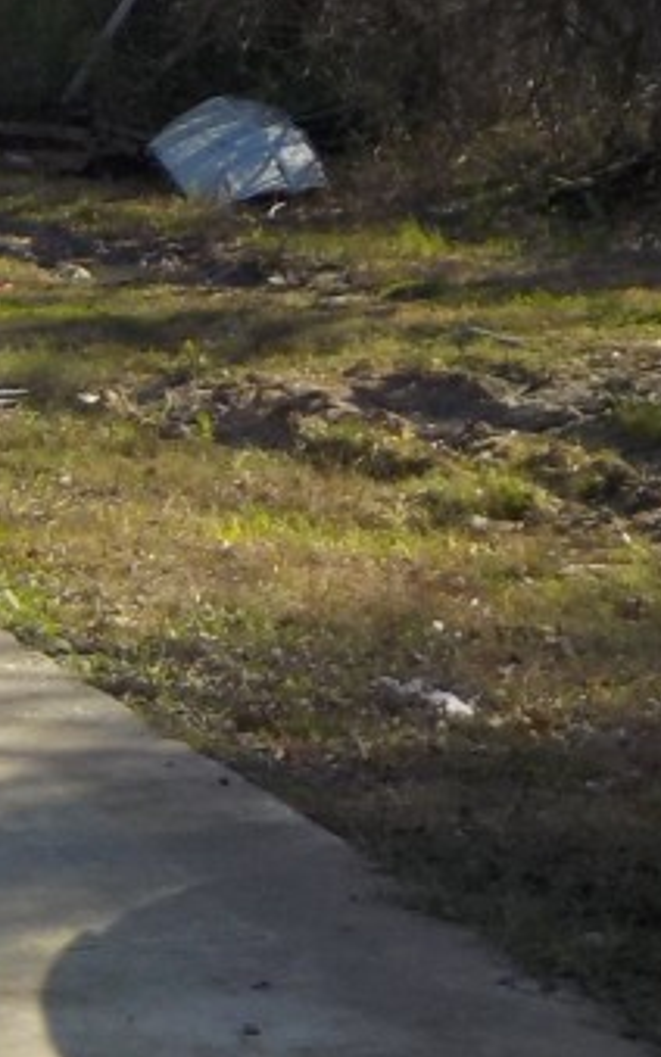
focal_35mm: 120
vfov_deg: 17.3
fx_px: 3457
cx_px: -910
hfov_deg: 9.7
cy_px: 711
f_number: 3.3
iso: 125
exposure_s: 1/800
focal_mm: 4.1
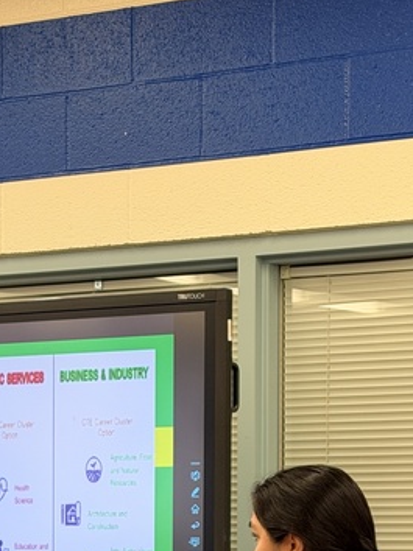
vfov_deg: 13.8
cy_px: 644
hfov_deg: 10.6
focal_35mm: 139
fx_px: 2214
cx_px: 145
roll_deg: -0.2
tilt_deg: -2.6
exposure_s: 1/60
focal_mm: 6.76
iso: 80
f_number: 1.78
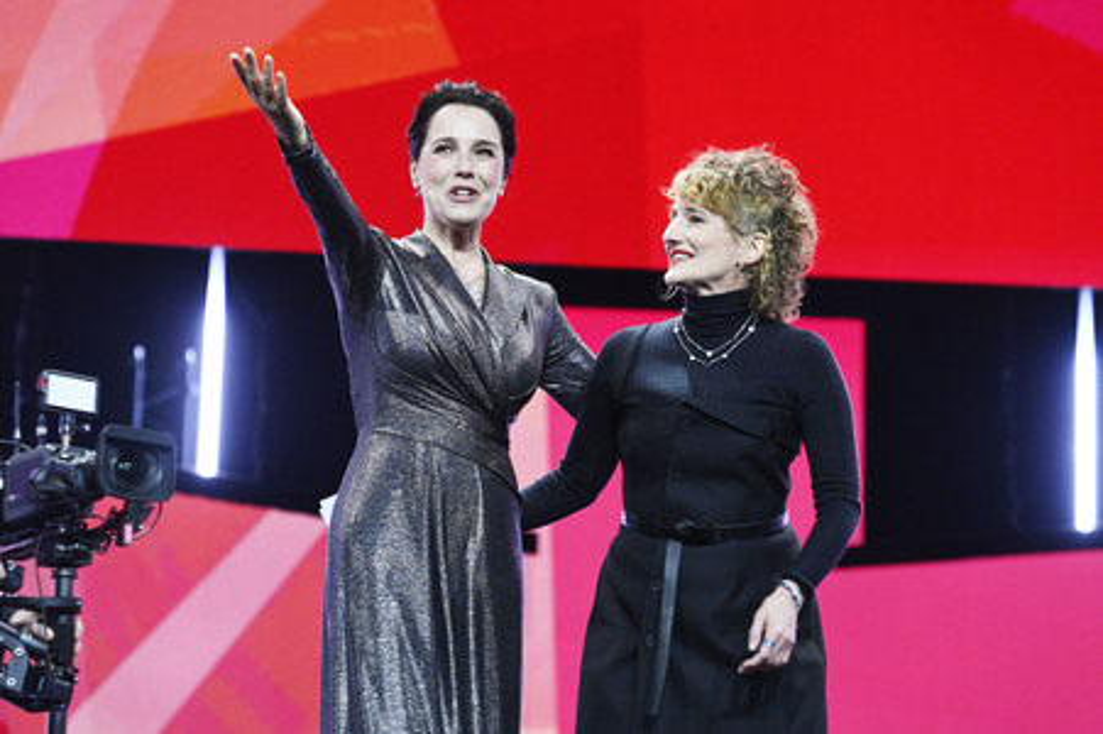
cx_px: 552
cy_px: 367
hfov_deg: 16.4
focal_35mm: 125
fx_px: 3827
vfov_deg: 11.0
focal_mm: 125
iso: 5000
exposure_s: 1/250
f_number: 4
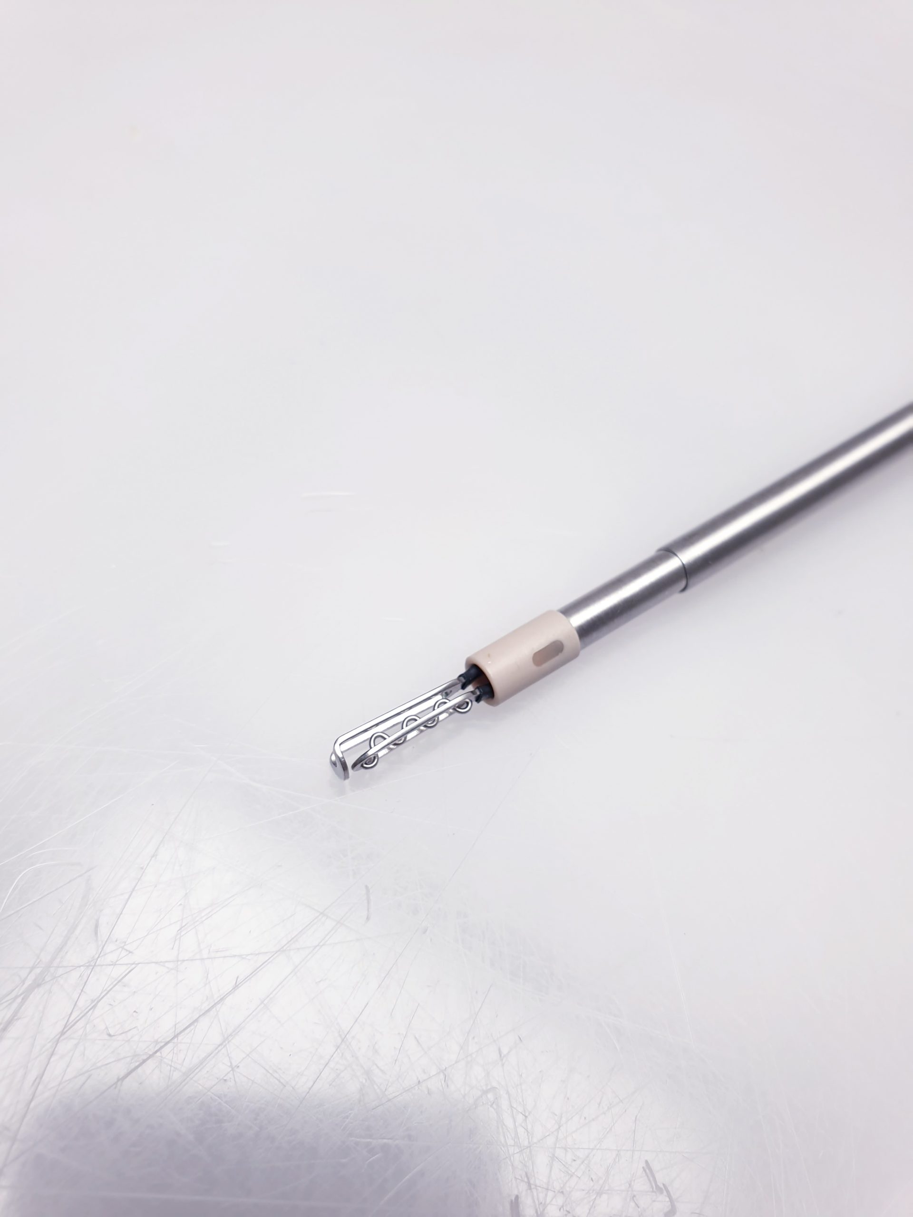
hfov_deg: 53.1
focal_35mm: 26
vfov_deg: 67.3
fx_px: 914
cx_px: 456
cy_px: 608
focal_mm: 4.3
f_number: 2.4
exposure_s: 1/100
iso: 64
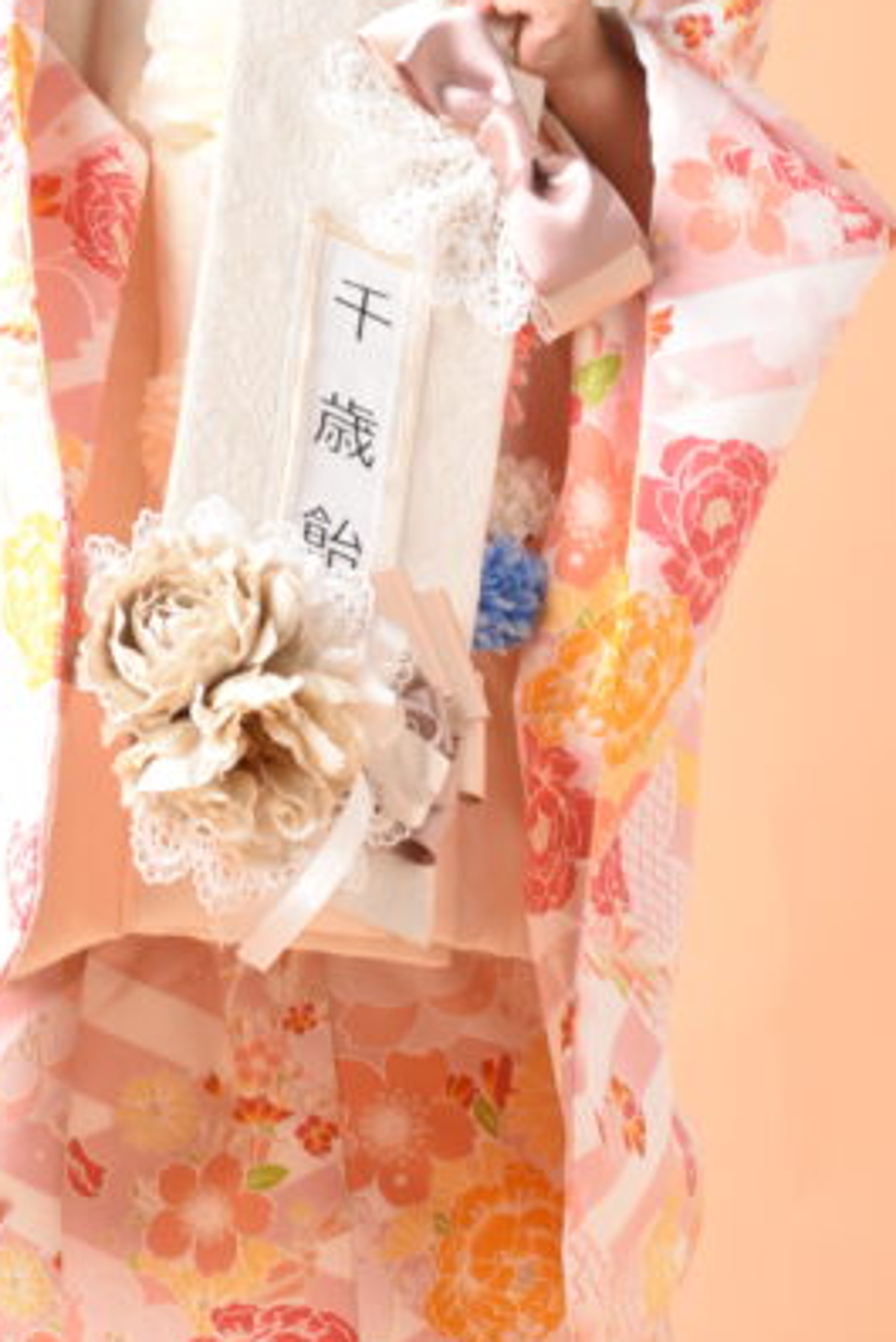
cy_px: 656
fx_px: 8168
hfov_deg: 6.3
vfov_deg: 9.4
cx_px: 296
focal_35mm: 219
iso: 250
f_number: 8
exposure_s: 1/160
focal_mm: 85
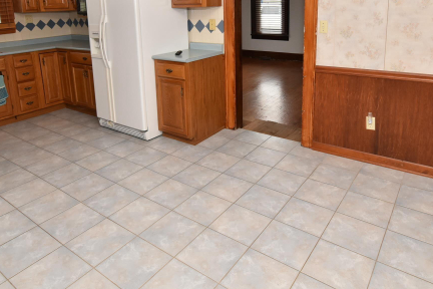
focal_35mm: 26
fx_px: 313
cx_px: 212
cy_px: 65
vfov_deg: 47.3
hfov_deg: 69.4
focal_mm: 10
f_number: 9
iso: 400
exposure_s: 1/80
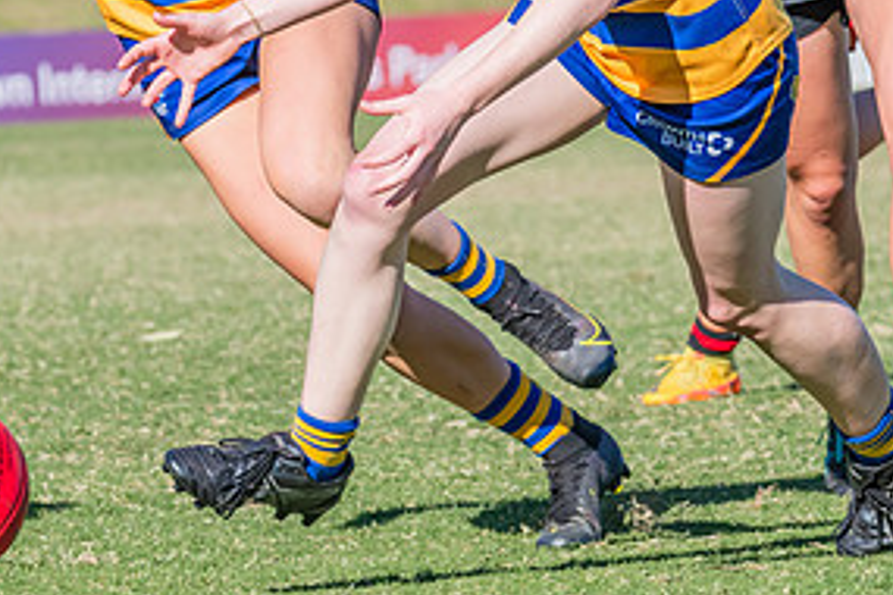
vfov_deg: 2.8
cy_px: 140
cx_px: 332
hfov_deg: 4.1
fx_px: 12377
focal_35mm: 499
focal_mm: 220
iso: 800
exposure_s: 1/1250
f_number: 11
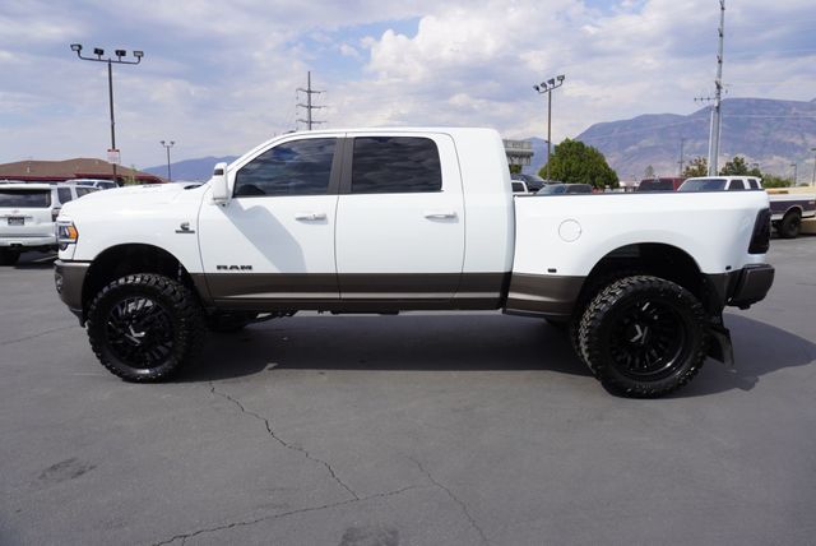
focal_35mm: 24
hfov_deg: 73.7
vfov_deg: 53.2
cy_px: 273
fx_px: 544
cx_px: 408
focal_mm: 16
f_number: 8
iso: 100
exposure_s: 1/320
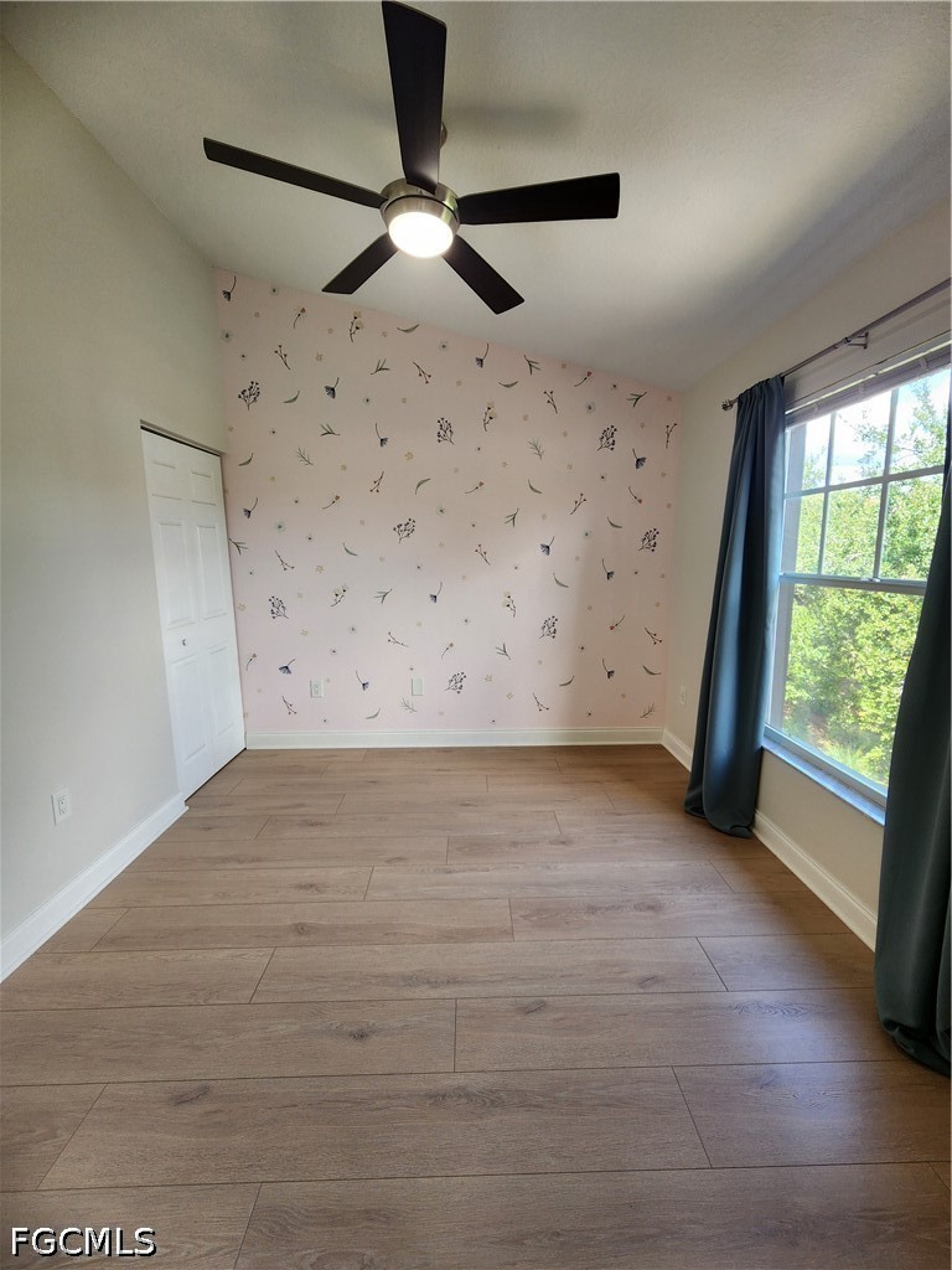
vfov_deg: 106.2
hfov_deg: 89.9
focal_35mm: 13
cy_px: 635
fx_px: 477
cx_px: 476
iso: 125
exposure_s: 1/60
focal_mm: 2.2
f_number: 2.2
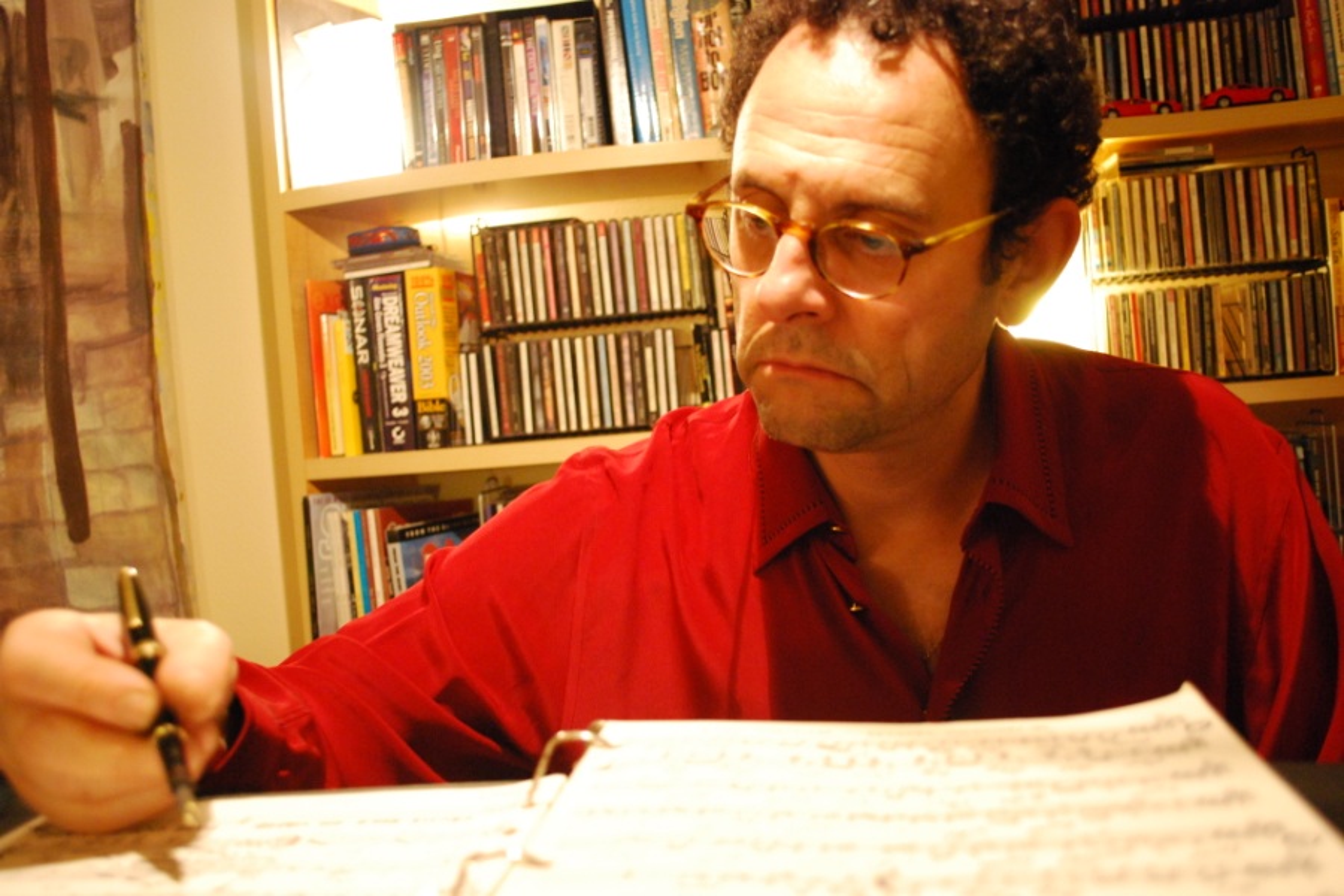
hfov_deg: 57.2
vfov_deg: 40.0
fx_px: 1232
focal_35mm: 33
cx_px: 672
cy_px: 448
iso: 1600
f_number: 4
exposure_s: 1/13
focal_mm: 22
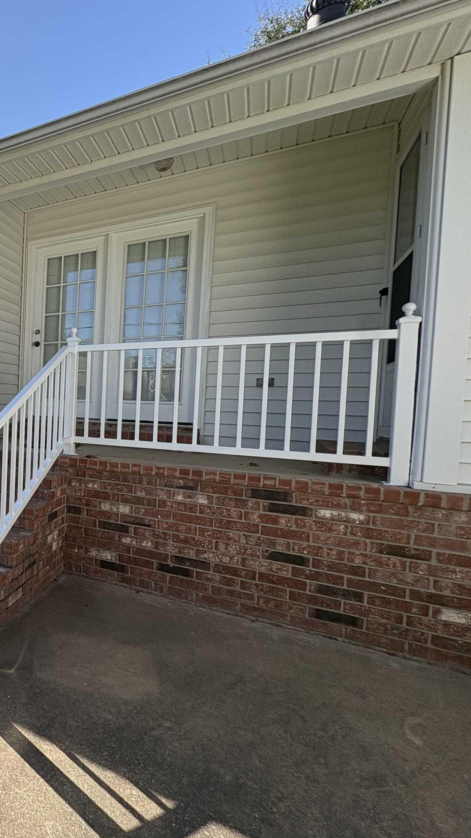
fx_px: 466
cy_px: 416
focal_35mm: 21
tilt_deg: -1.8
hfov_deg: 38.6
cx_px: -101
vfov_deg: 83.8
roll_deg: -1.1
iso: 64
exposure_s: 1/1110
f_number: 2.2
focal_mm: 2.22
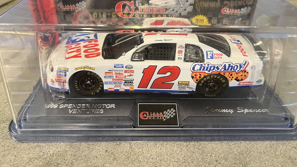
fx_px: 228
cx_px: 147
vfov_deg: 39.7
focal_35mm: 29
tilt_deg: -31.3
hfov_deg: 66.1
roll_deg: -0.6
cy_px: 57
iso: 320
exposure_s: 1/60
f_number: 1.5
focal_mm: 5.7
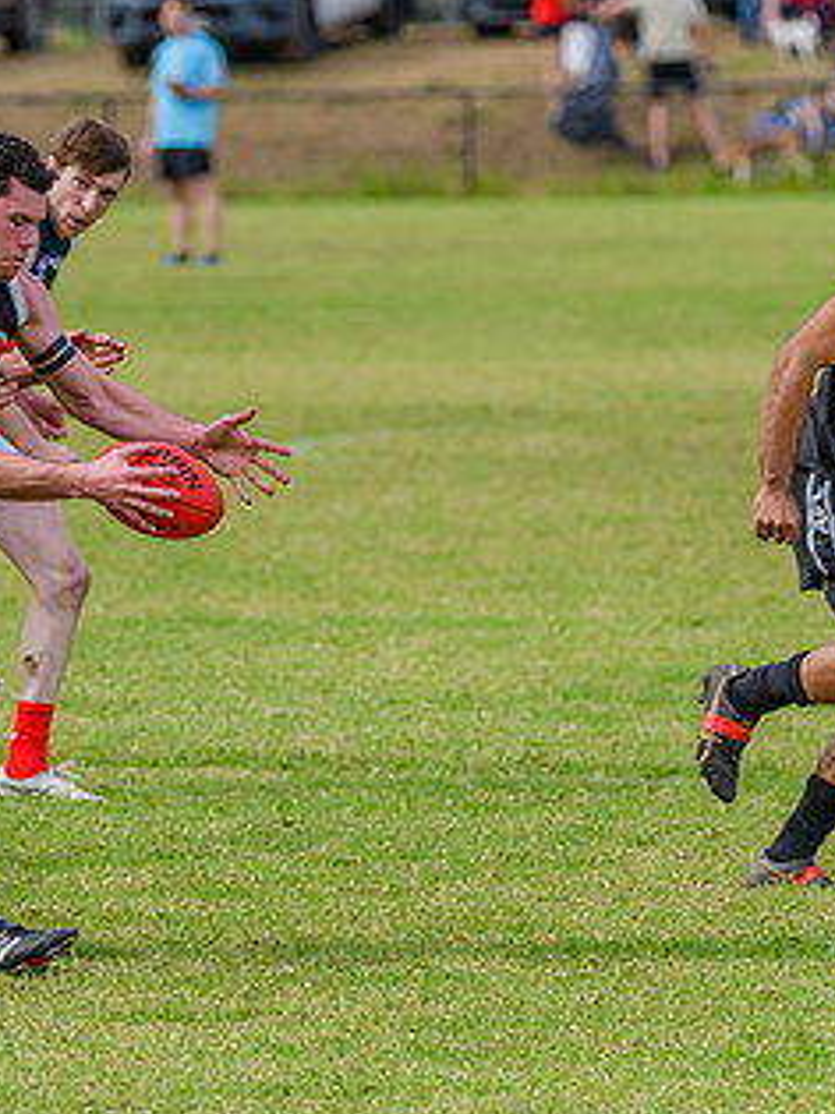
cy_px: 532
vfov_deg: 3.8
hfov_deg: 2.9
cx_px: 131
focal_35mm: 518
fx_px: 16671
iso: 800
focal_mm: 280
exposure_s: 1/2000
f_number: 5.6
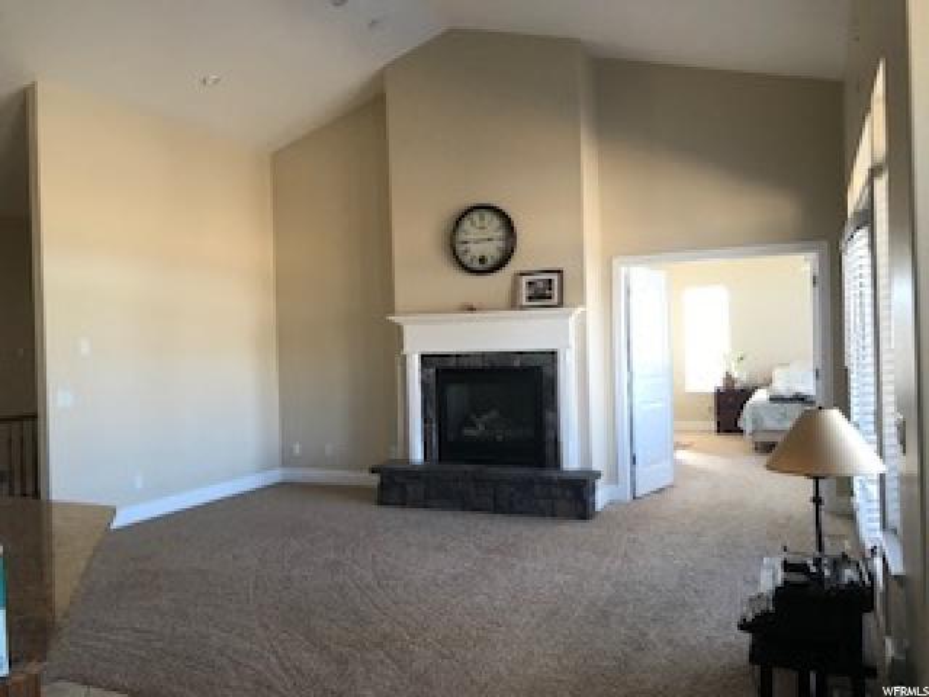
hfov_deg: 63.4
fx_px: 751
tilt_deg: -0.6
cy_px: 348
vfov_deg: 49.7
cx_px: 464
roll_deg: +1.6
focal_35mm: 28
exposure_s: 1/30
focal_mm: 3.99
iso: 20
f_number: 1.8
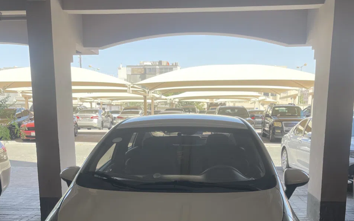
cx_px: 176
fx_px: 367
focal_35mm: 38
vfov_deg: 32.7
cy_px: 177
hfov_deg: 51.5
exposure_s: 1/625
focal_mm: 5.1
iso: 32
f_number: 1.6
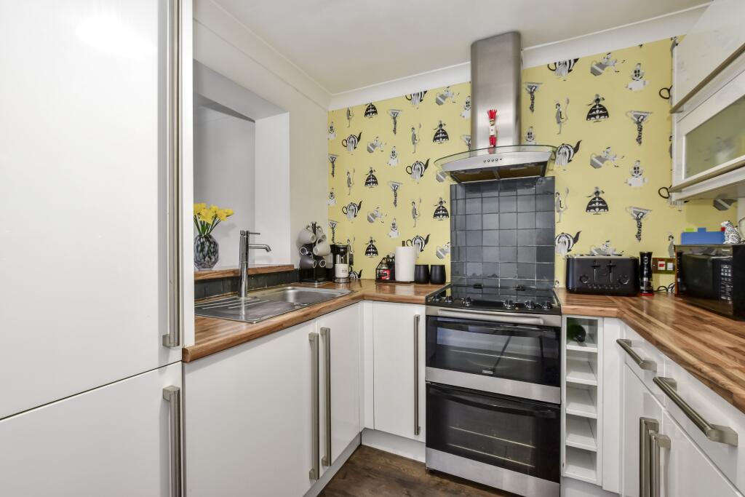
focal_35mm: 15
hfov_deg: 100.4
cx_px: 372
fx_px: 310
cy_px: 248
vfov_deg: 77.3
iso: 640
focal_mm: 10
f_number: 8
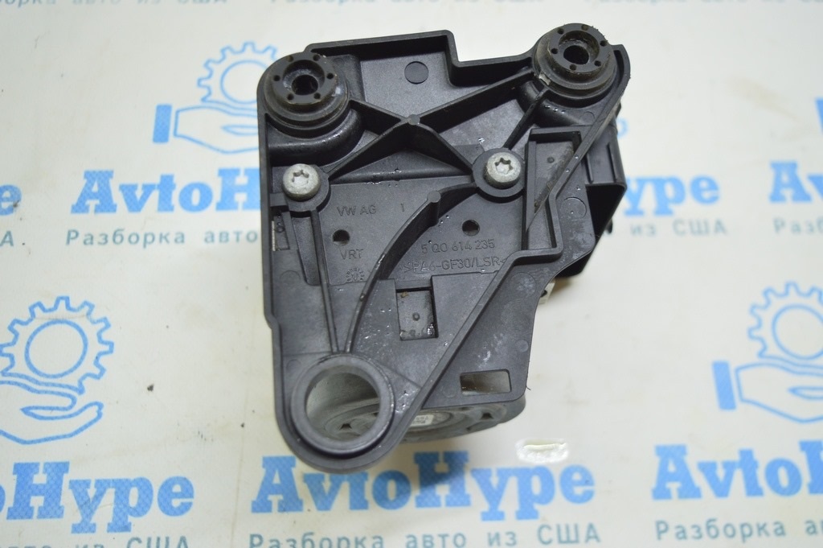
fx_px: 891
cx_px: 412
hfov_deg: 49.6
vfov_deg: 34.2
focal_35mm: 39
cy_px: 274
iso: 400
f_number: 4
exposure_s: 1/40
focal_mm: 26
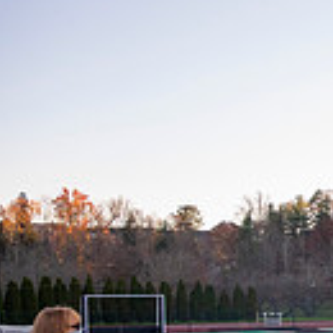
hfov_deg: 14.7
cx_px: 715
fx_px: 990
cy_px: 320
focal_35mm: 91
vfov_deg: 18.7
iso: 2000
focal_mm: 24
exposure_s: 1/3200
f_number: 4
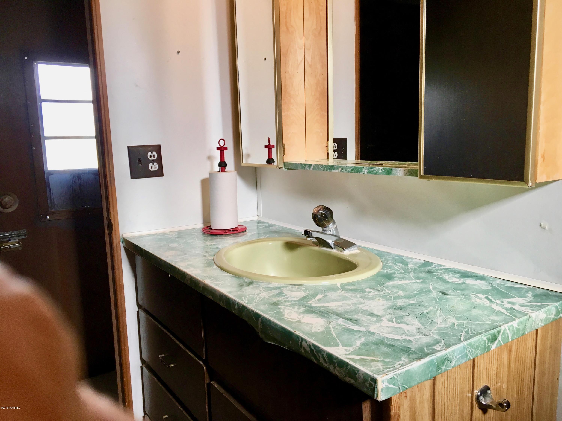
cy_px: 210
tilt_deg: -6.7
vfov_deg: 48.2
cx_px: 281
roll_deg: +1.0
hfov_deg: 61.7
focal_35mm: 29
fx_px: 471
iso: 25
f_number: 2.2
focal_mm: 4.15
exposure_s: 1/30
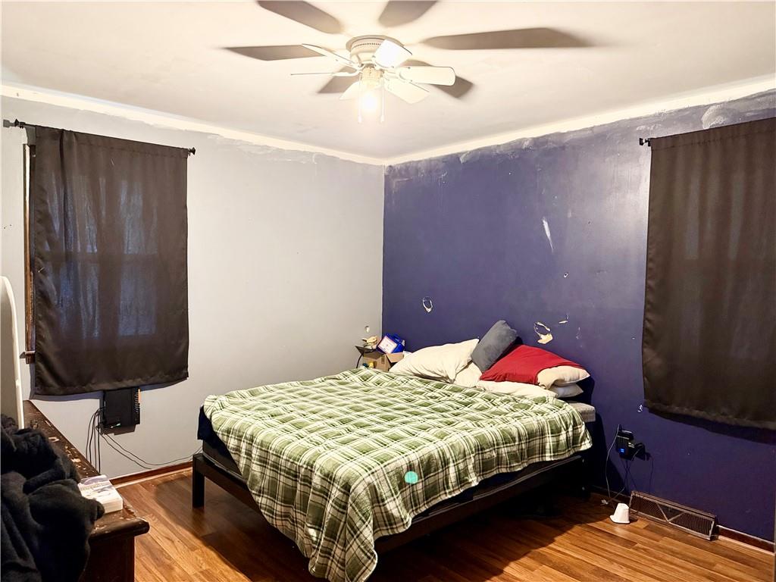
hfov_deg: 71.6
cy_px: 291
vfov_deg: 56.8
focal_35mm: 24
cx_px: 388
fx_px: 538
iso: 800
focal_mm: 6.76
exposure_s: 1/40
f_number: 1.78
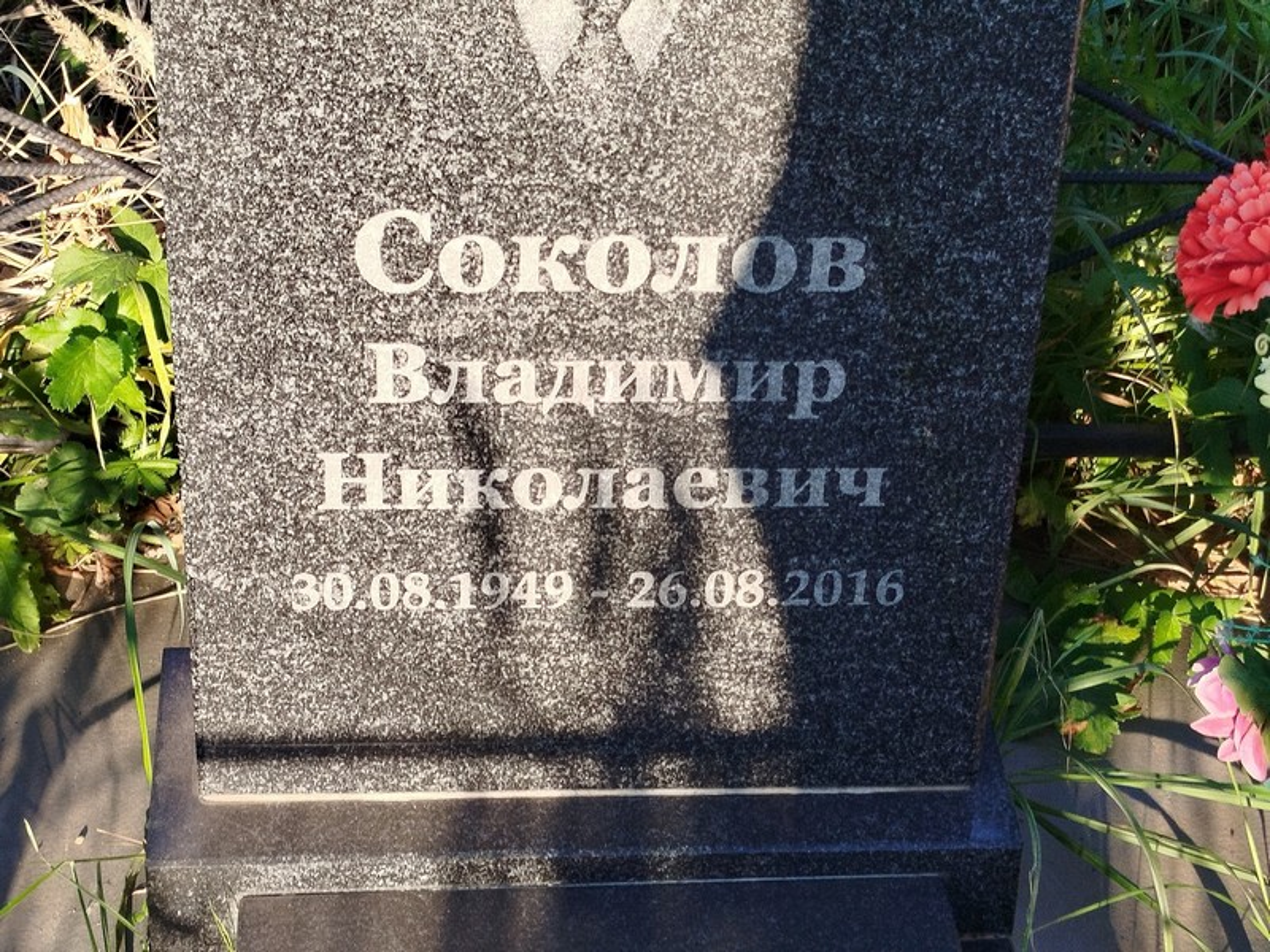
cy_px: 476
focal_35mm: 26
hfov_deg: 67.3
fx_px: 954
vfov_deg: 53.1
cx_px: 635
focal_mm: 5.31
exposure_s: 1/171
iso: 50
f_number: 1.7
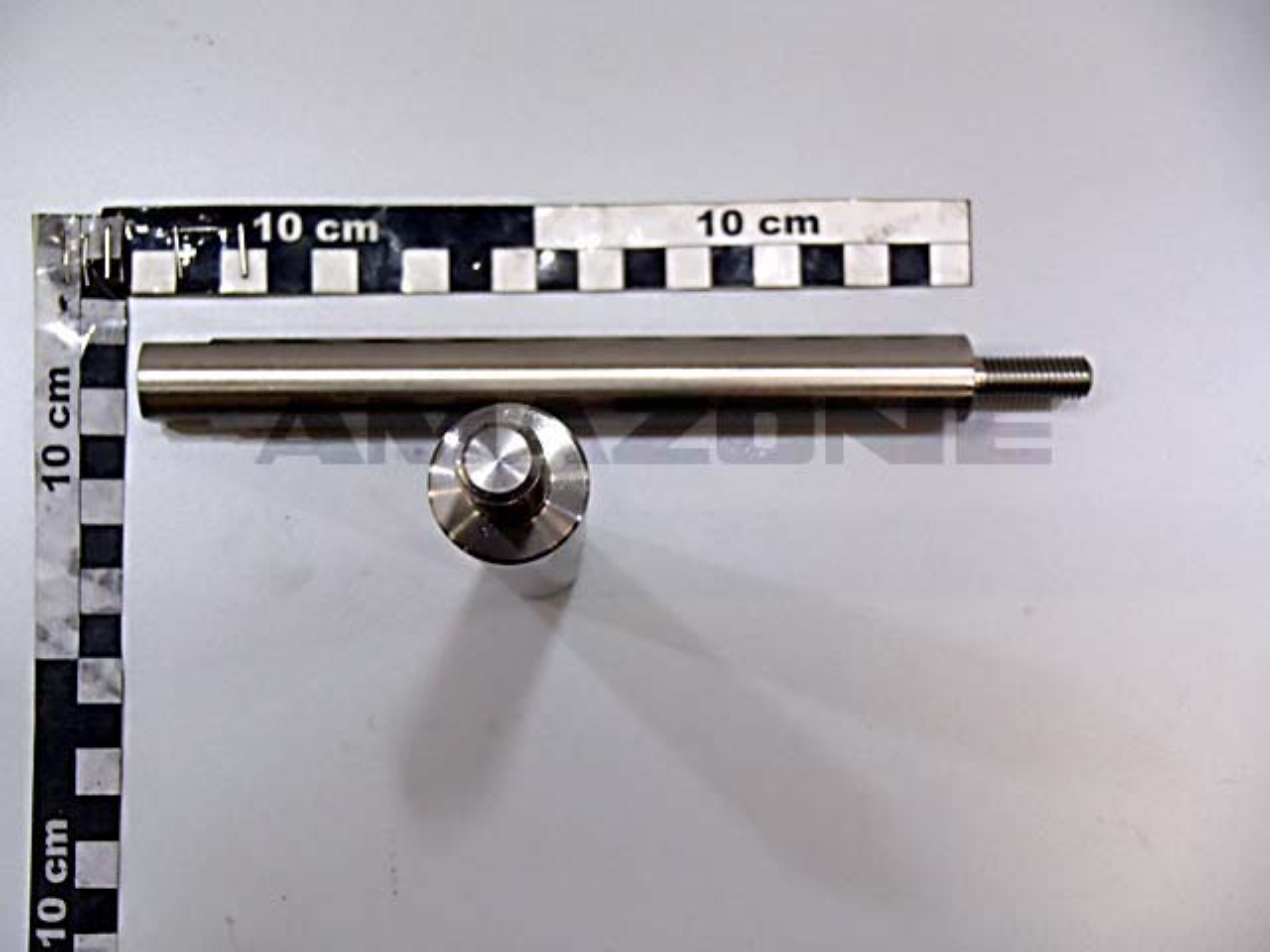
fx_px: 1688
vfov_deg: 31.5
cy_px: 476
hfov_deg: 41.2
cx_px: 635
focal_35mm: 46
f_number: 4.9
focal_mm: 8.25
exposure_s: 1/50
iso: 500
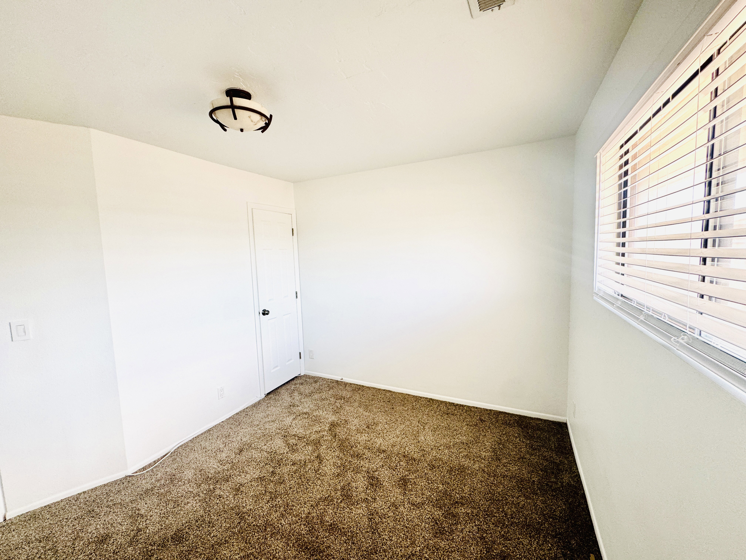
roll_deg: +2.3
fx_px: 302
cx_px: 373
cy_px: 280
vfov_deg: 85.7
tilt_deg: -6.5
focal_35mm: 14
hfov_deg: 102.1
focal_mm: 2.22
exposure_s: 1/120
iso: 125
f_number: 2.2
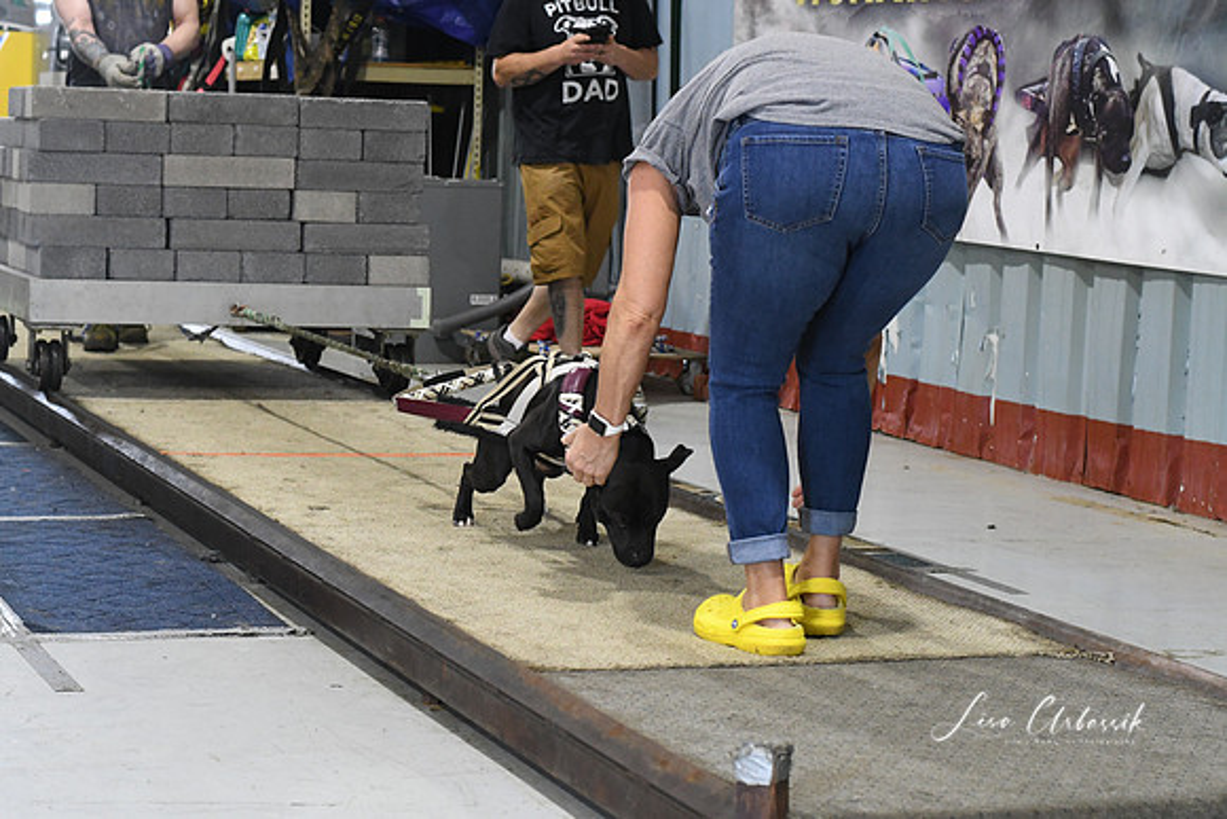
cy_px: 410
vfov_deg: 18.2
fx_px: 2557
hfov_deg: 27.0
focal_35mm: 75
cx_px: 614
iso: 4000
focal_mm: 50
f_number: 5
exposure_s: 1/320
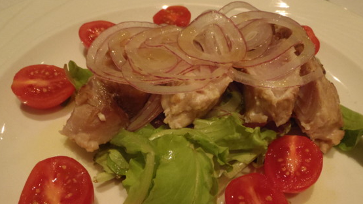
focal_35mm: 33
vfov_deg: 35.2
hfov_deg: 59.5
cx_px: 188
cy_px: 138
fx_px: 318
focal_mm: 5
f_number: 3.9
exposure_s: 1/4
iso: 400
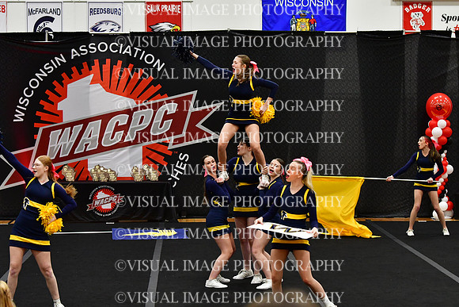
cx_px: 230
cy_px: 154
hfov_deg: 19.5
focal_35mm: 105
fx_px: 1339
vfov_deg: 13.0
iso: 4000
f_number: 4
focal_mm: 70
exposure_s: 1/500
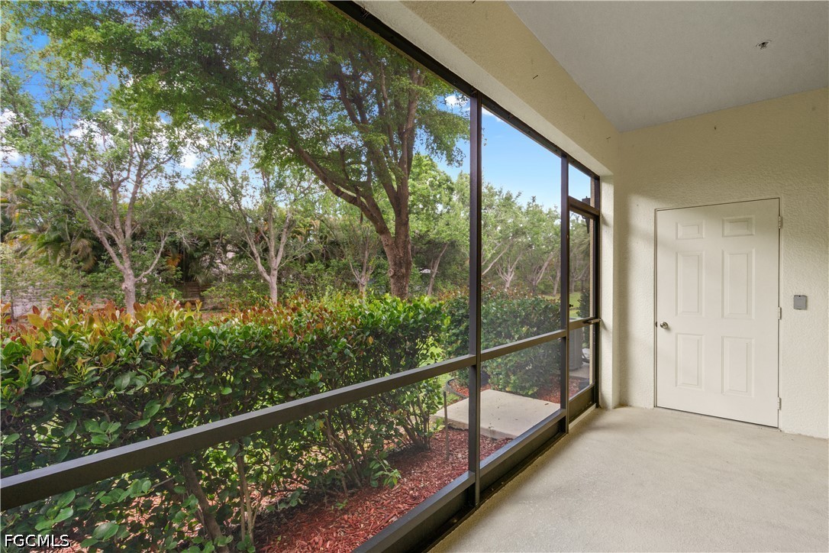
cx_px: 414
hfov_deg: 96.7
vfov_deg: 73.7
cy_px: 276
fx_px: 368
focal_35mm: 16
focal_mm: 16
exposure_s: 1/40
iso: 400
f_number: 8
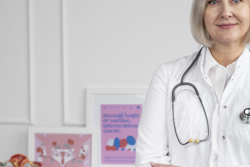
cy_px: 89
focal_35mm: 89
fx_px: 618
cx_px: 142
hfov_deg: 22.8
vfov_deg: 15.4
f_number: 2.8
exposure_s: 1/160
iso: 250
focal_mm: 35
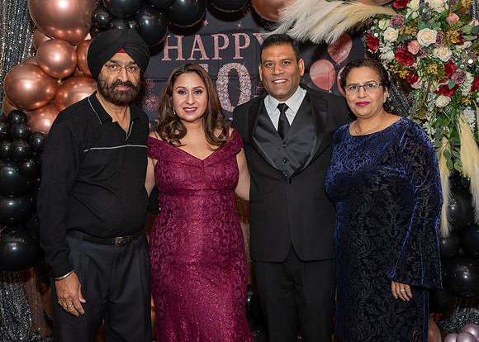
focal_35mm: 48
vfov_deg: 29.4
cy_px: 156
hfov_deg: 40.3
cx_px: 232
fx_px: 652
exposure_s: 1/250
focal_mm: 28
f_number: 8
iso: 500
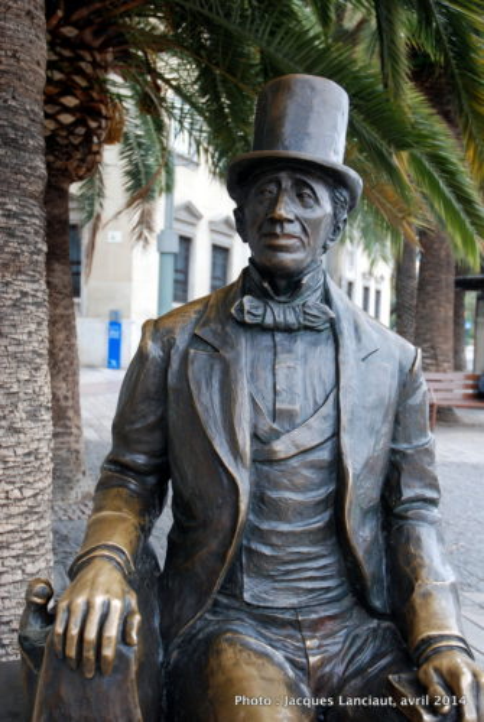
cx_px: 242
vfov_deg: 51.2
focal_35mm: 38
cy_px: 361
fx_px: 754
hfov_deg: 35.6
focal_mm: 25
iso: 200
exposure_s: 1/60
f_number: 3.8
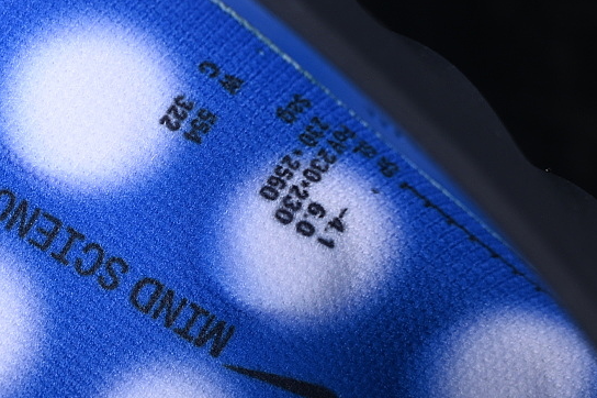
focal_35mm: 149
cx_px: 10
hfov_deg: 13.6
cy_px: 204
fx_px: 2469
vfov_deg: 9.2
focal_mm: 50
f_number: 6.3
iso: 160
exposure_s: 1/60
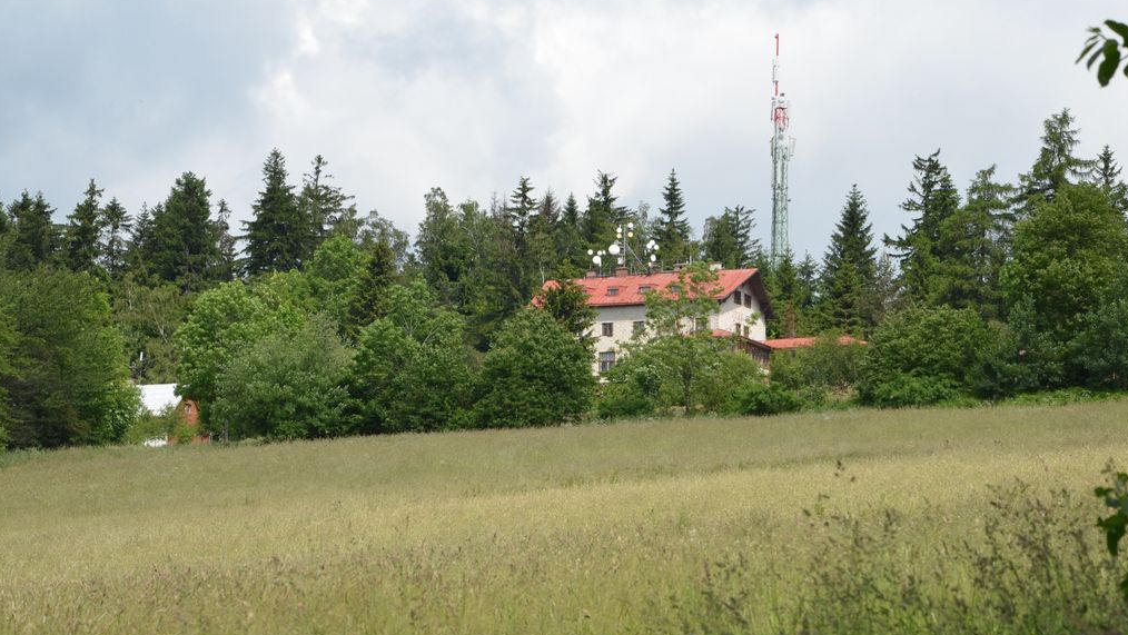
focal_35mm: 135
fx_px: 4025
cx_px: 565
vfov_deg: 9.0
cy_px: 280
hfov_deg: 16.0
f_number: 11
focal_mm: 85
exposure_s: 1/320
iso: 250
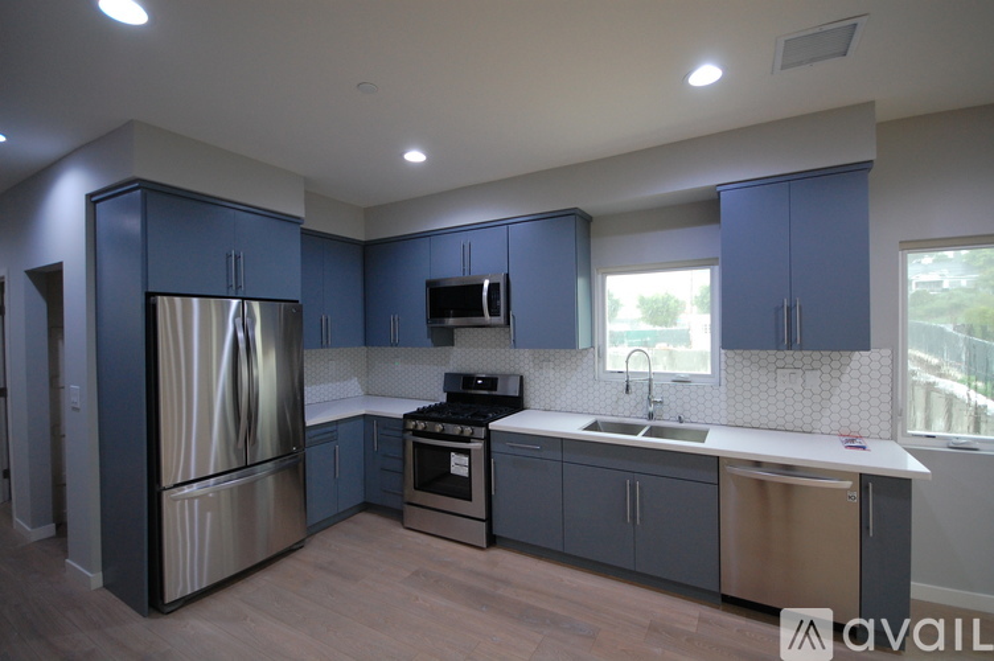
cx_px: 497
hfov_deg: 100.4
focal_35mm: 15
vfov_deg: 77.2
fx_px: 414
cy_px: 330
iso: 800
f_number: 4
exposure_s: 1/25
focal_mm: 10
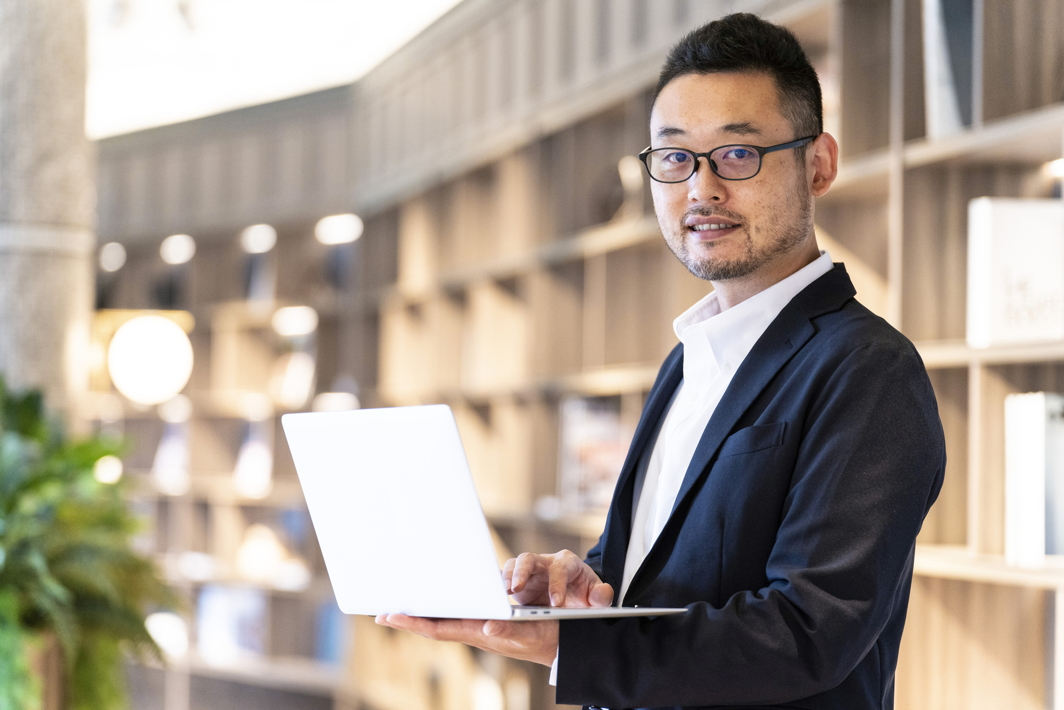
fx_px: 3399
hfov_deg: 17.8
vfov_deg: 11.9
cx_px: 532
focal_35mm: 115
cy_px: 355
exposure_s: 1/250
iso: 1600
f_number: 2.8
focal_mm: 115
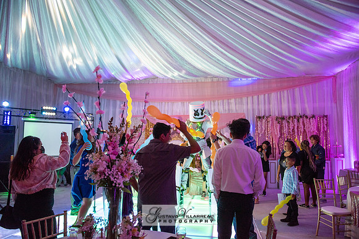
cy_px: 120
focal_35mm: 24
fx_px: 239
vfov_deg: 53.2
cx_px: 180
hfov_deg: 73.7
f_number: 3.2
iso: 1250
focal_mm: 24
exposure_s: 1/125
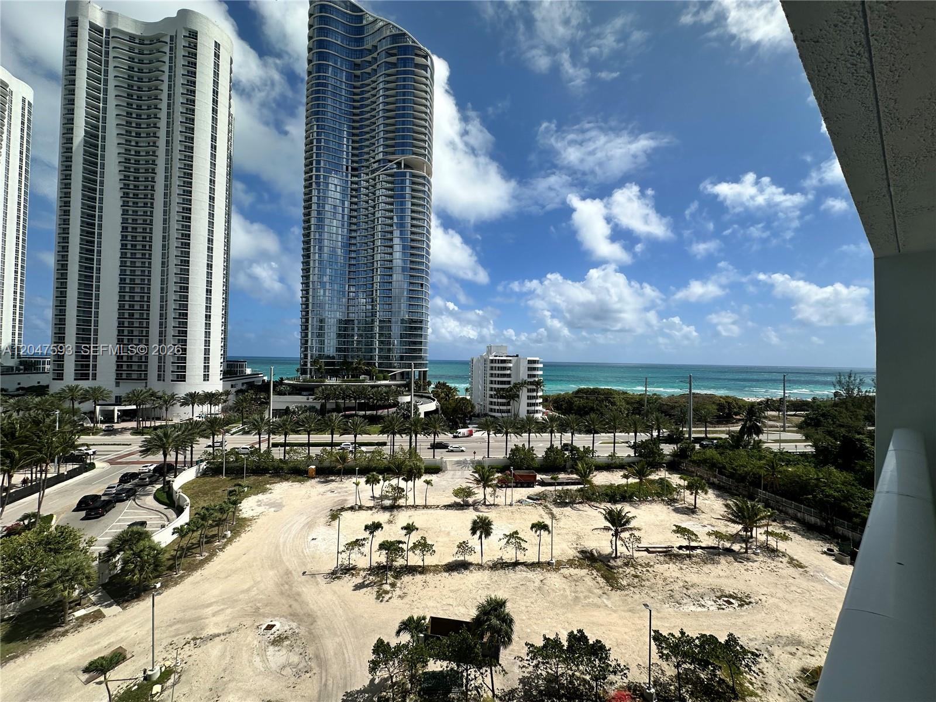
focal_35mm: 14
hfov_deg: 102.1
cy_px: 351
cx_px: 468
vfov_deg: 85.7
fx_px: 379
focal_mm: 2.22
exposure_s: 1/3205
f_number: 2.2
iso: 50
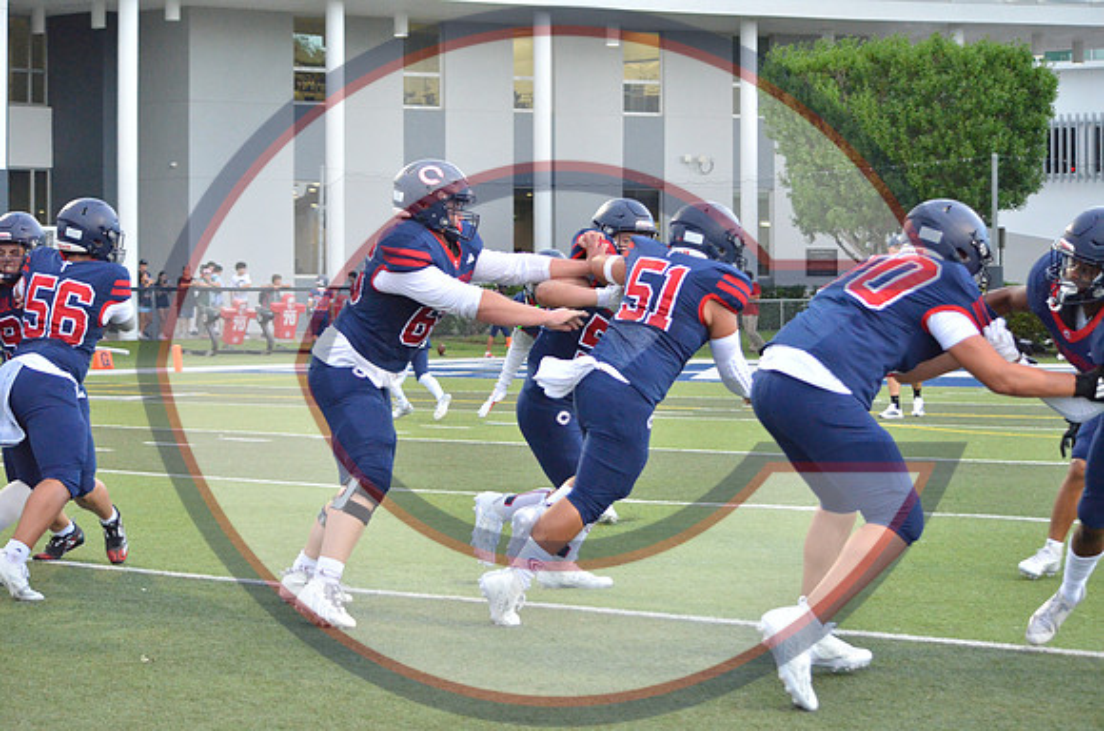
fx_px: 2524
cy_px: 366
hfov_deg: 24.7
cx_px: 552
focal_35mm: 82
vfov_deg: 16.5
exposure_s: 1/500
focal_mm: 55
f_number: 4.5
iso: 3200
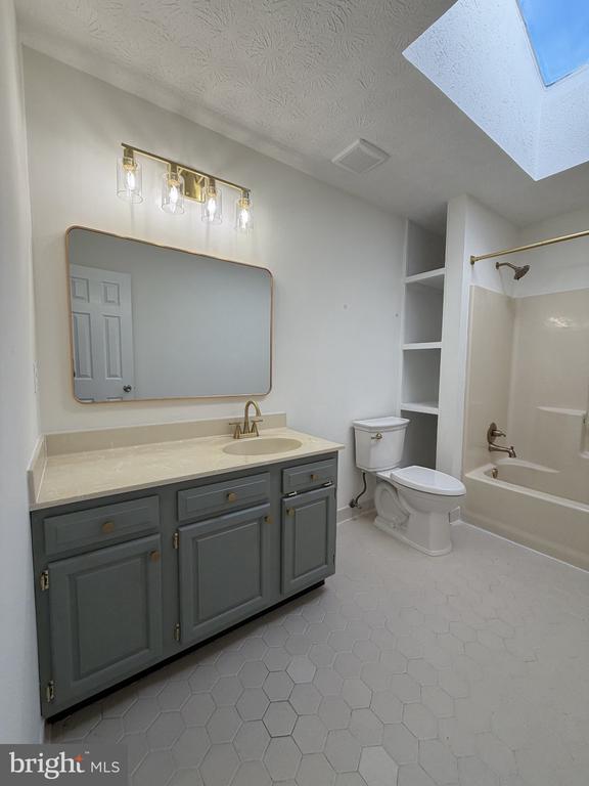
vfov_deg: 102.1
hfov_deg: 85.7
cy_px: 393
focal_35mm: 14
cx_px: 294
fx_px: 318
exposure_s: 1/120
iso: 80
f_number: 2.2
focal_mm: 2.22
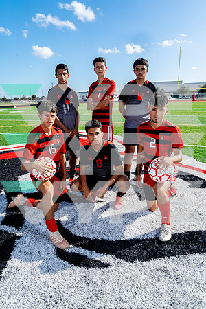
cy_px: 154
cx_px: 103
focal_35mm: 25
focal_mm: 25
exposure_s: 1/250
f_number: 13
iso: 250
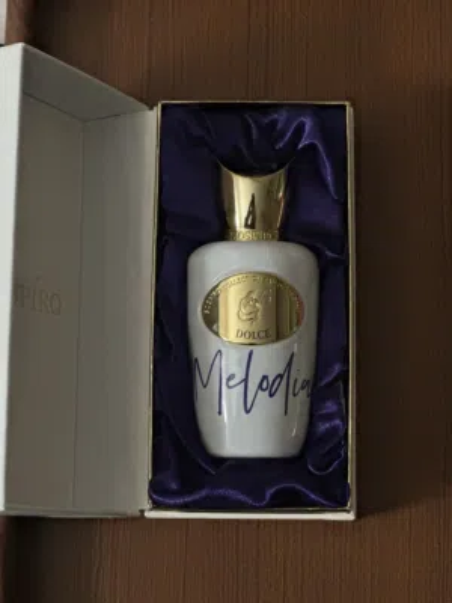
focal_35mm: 77
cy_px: 302
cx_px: 226
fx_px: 1341
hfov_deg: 19.1
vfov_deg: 25.3
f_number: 2.8
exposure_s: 1/15
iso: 1250
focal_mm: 9
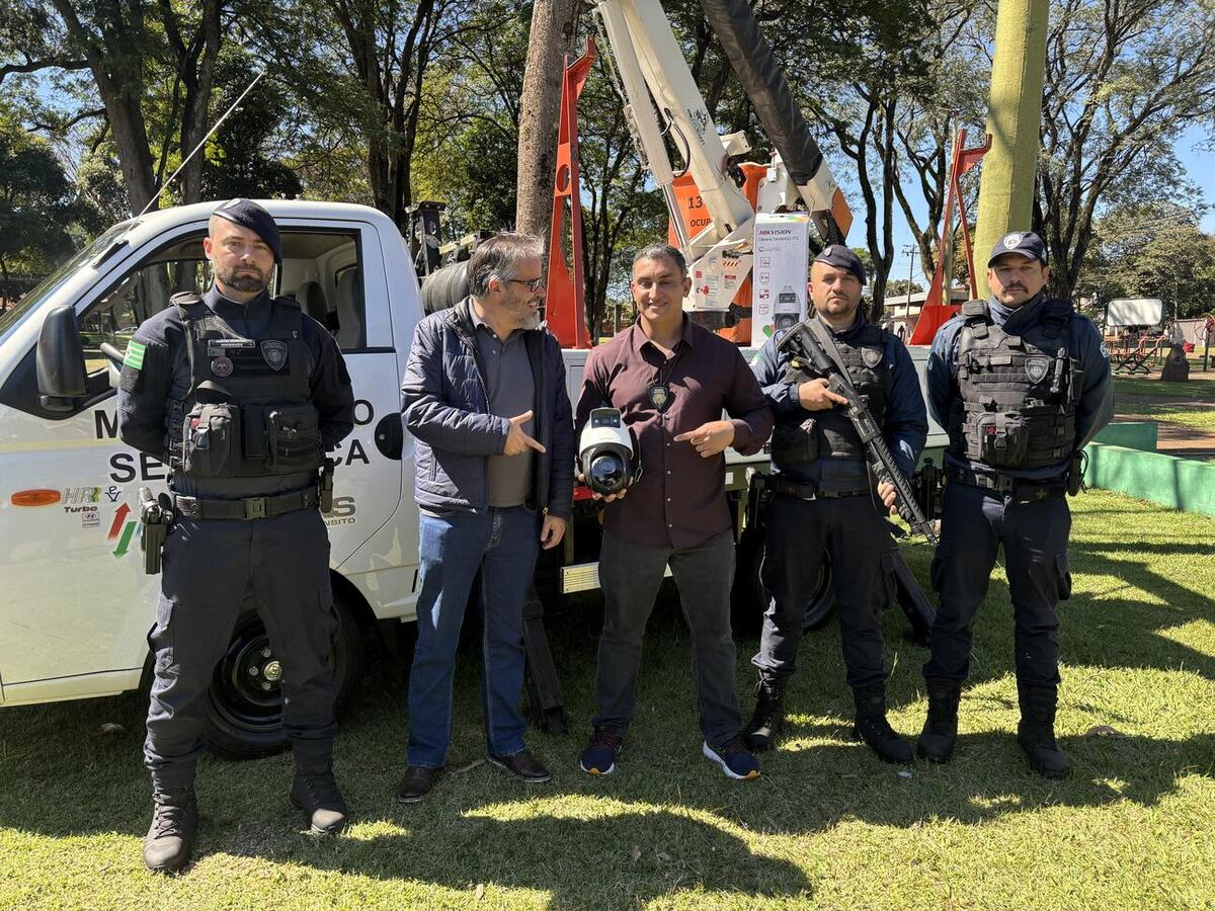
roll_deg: -1.4
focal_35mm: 26
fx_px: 913
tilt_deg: -6.0
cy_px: 456
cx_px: 608
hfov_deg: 67.3
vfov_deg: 53.1
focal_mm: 5.96
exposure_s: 1/894
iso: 50
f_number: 1.6
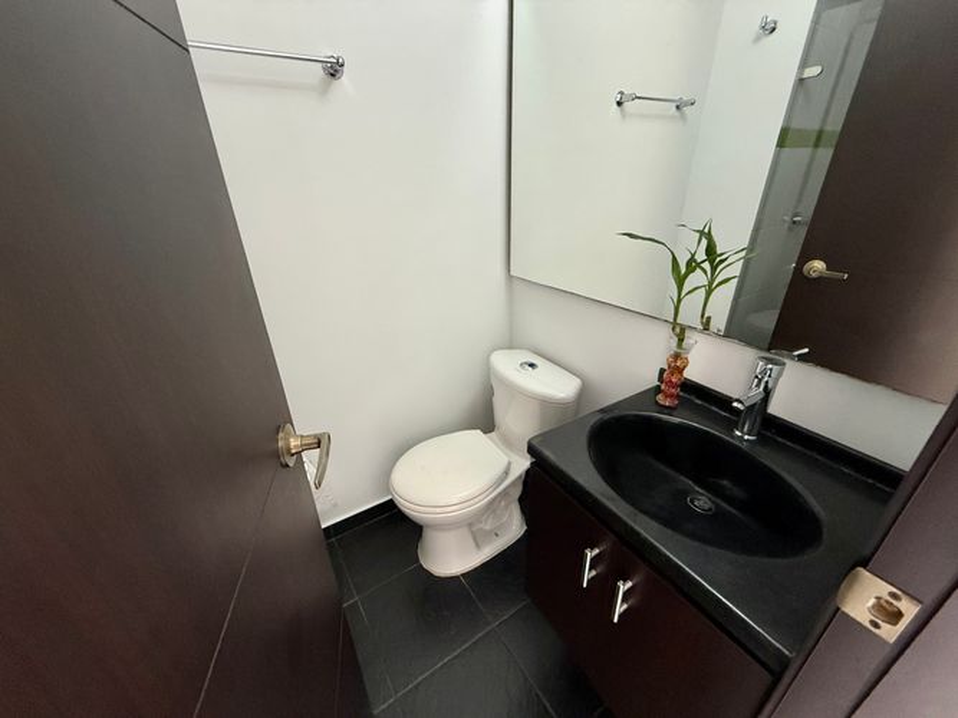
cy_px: 359
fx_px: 387
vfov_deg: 85.7
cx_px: 479
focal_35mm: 14
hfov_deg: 102.1
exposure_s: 1/60
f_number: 2.2
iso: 400
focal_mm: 2.22
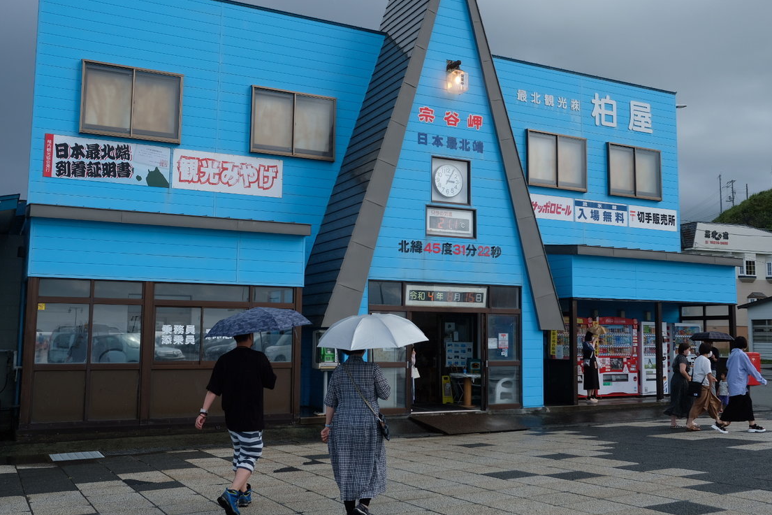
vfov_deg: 35.1
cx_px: 402
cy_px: 245
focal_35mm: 38
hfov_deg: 50.7
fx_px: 815
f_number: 7.1
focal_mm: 23
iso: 200
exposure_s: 1/480
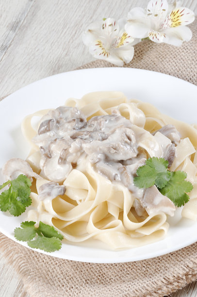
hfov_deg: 8.7
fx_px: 1297
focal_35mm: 158
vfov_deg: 13.1
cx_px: 98
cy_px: 148
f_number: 25
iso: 100
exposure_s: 1/125
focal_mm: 105
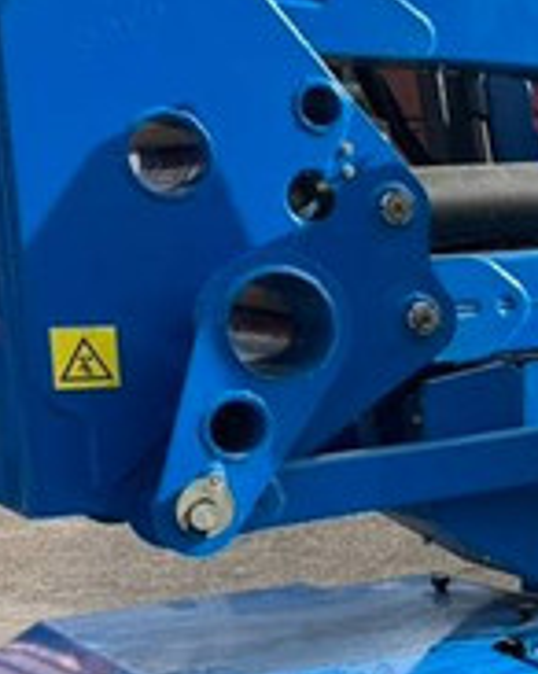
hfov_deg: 16.1
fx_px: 1635
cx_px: 932
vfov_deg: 22.9
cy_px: 575
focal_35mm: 82
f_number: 1.78
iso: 80
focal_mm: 6.76
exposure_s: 1/1818
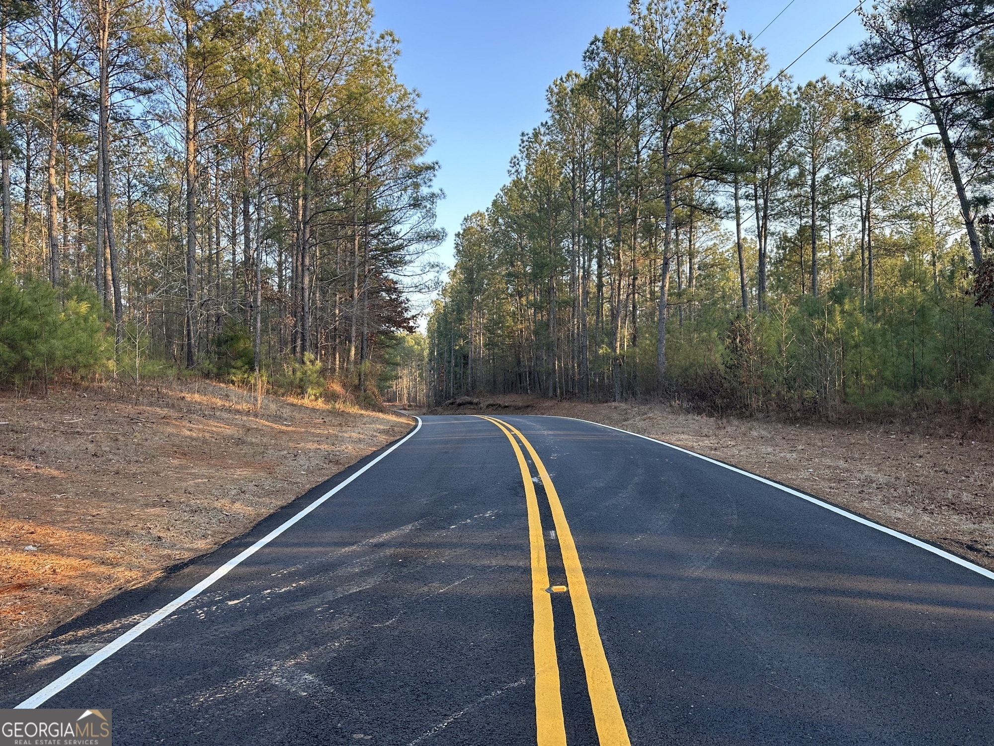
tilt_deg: +0.8
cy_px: 373
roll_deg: +0.7
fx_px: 689
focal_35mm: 24
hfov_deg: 71.6
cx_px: 497
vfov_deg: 56.8
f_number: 1.78
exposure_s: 1/265
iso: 80
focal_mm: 6.86
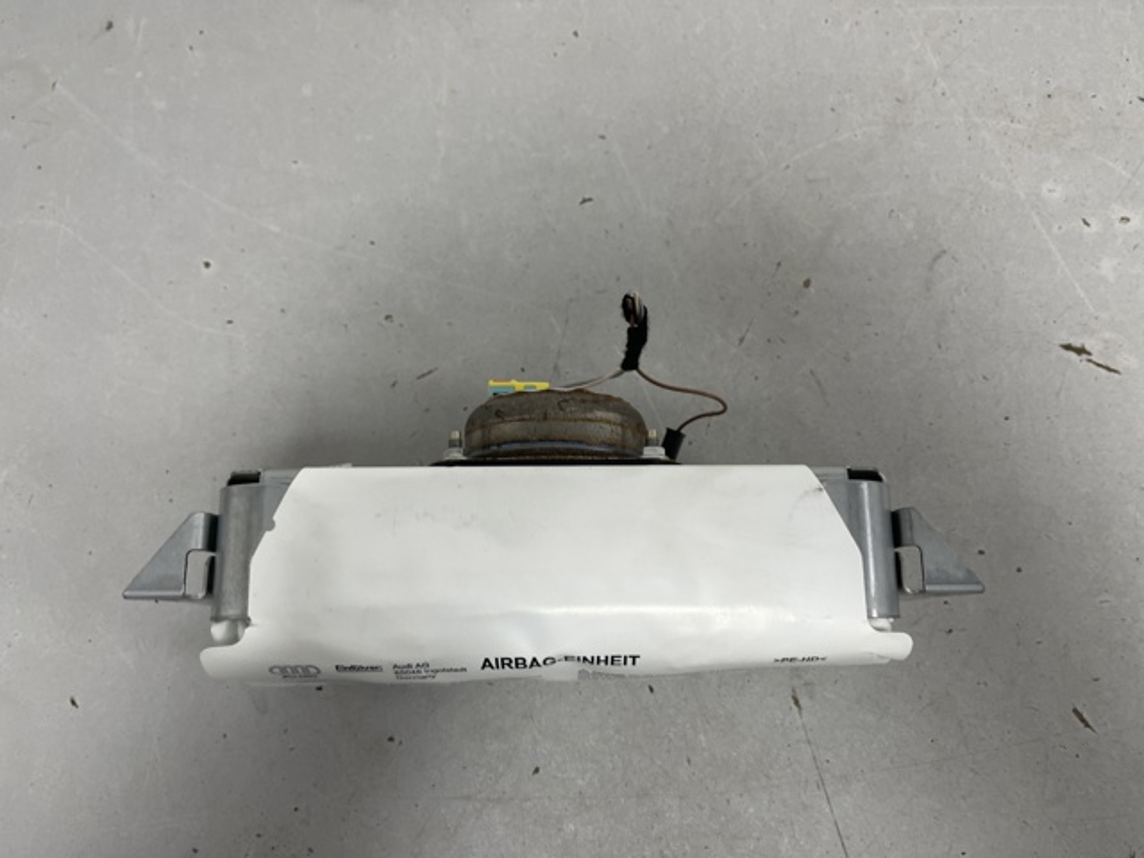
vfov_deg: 54.9
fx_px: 826
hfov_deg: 69.4
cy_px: 429
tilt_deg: -80.5
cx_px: 572
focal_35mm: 25
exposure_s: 1/100
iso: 80
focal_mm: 5.1
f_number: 1.6
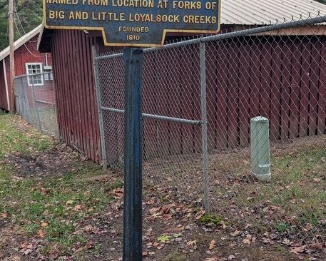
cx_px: 146
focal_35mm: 41
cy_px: 172
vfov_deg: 36.2
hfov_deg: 44.7
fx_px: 396
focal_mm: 6.9
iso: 24
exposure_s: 1/334
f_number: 1.68
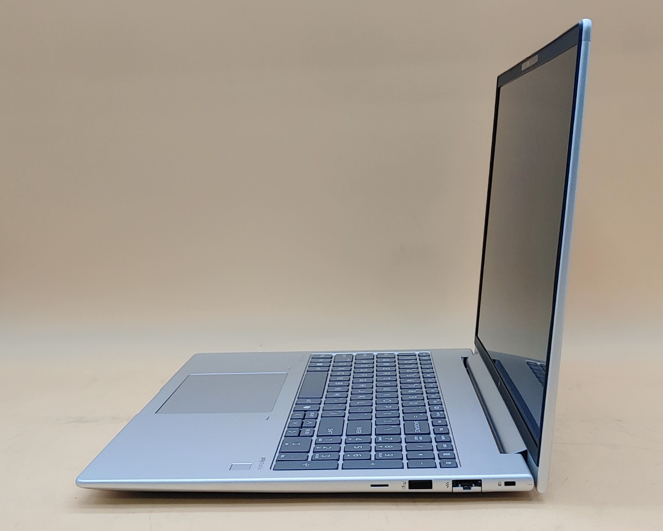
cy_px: 266
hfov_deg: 38.8
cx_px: 334
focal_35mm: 48
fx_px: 942
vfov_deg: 31.5
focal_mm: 4.36
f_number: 1.8
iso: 50
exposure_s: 1/134
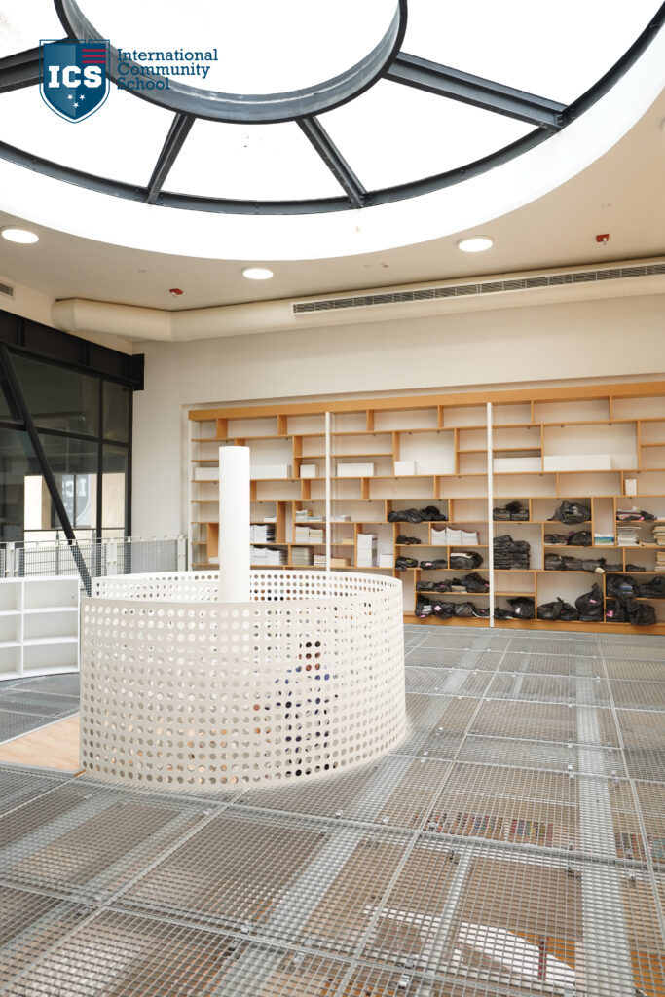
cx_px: 332
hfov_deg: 53.1
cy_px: 498
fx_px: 665
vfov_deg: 73.7
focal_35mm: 24
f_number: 2.8
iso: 250
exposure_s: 1/80
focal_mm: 16.1
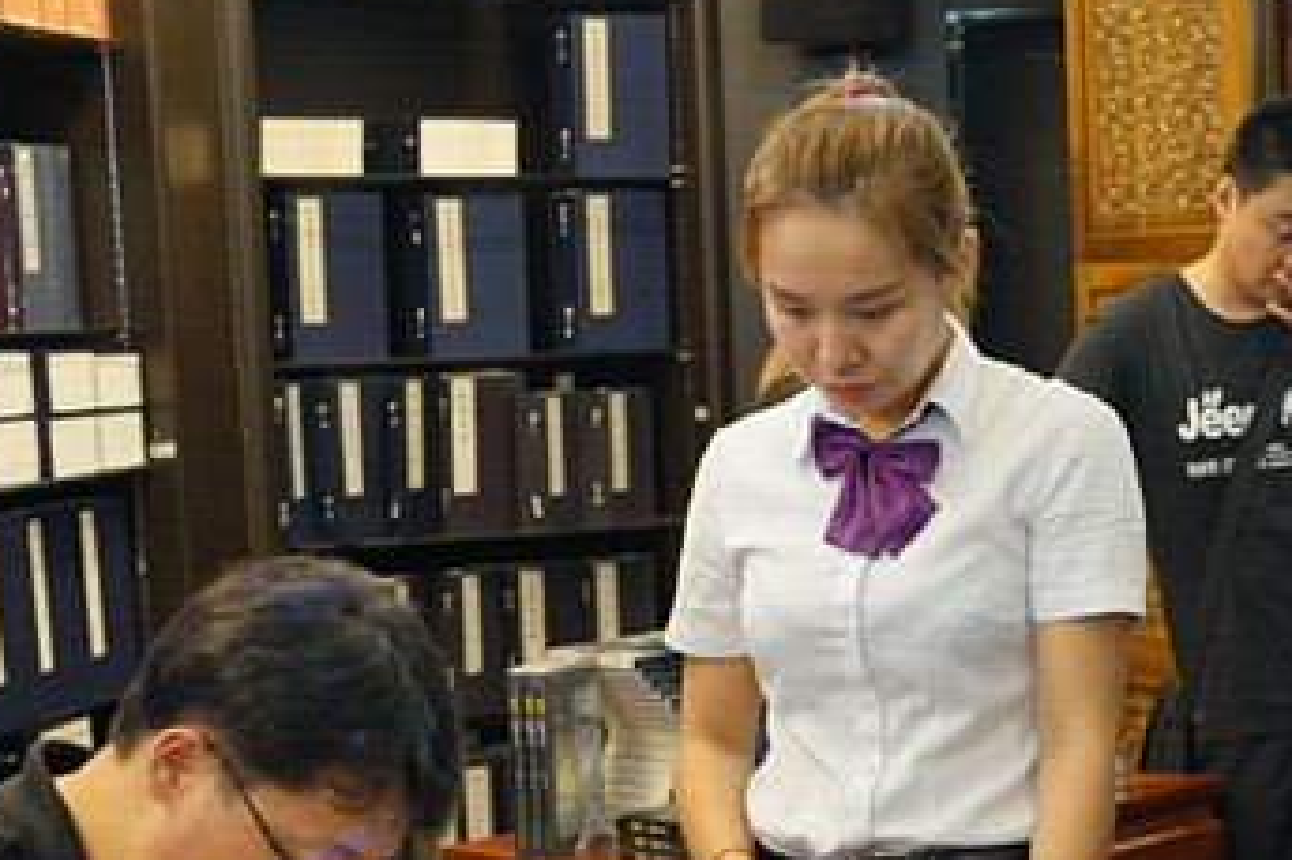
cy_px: 828
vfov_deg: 15.6
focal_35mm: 86
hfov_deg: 23.4
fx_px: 3085
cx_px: 965
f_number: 4
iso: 1250
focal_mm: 37
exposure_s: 1/160
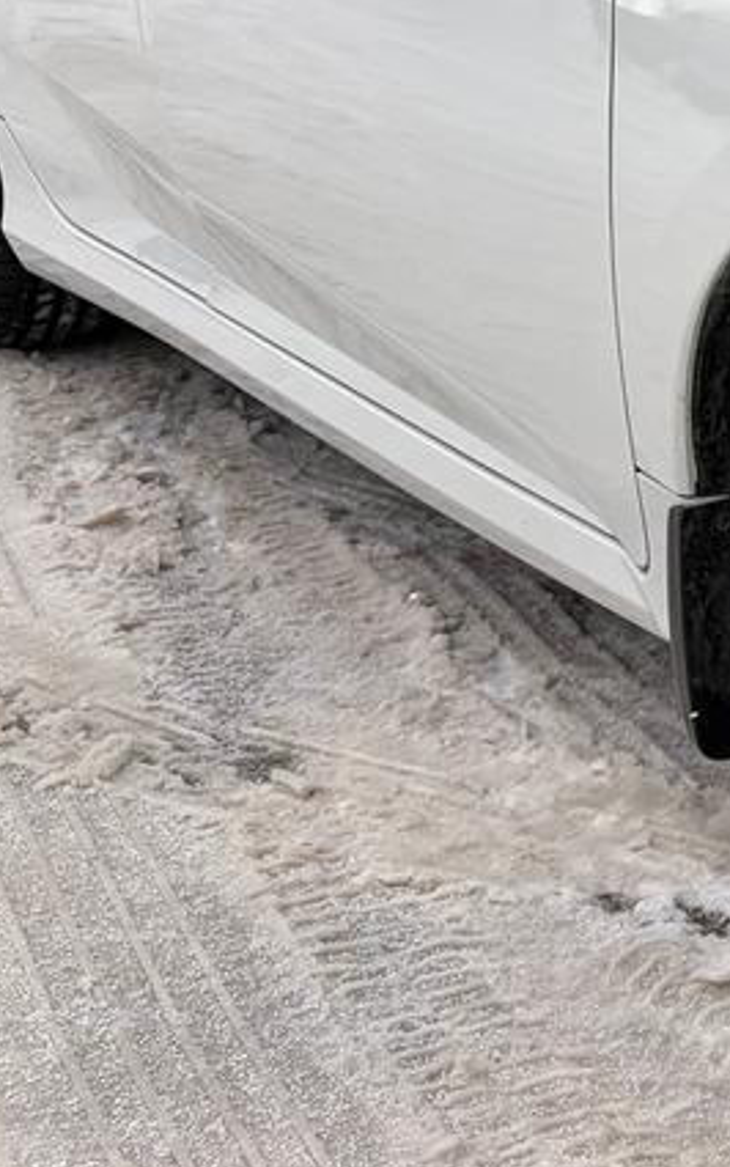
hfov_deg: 13.7
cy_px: 305
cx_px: 1389
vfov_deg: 24.7
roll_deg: -1.1
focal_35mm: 83
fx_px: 2639
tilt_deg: -13.2
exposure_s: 1/618
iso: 50
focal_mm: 5.96
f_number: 1.6
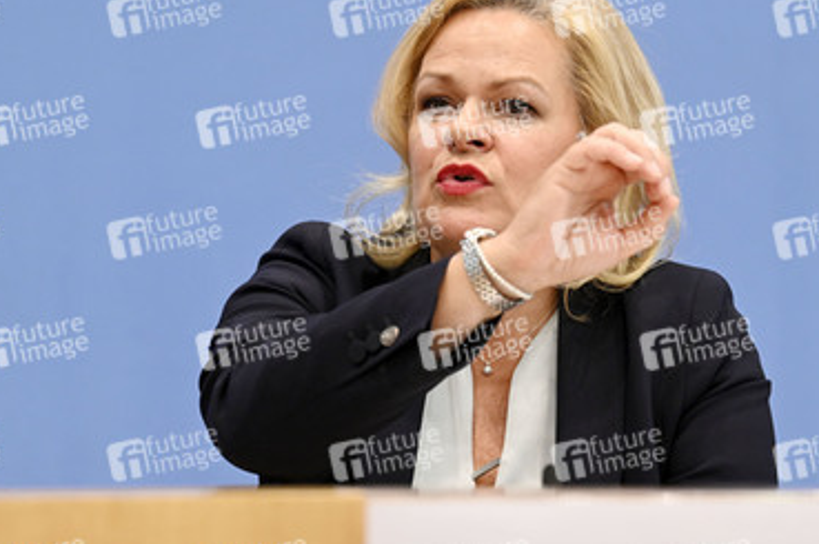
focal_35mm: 137
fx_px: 3113
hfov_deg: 15.0
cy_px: 289
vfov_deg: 10.0
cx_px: 416
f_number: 5
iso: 4000
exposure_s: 1/640
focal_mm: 112
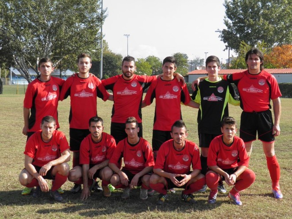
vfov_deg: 23.7
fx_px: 523
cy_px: 110
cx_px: 146
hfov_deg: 31.2
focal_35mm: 62
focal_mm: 11.2
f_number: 6
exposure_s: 1/160
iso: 50
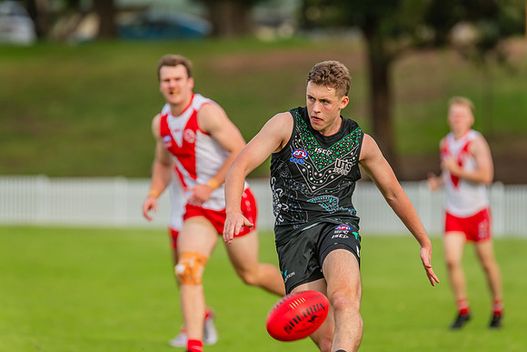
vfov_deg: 3.6
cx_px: 264
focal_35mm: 380
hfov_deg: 5.4
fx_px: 5564
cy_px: 176
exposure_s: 1/1600
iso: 800
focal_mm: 380
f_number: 5.6
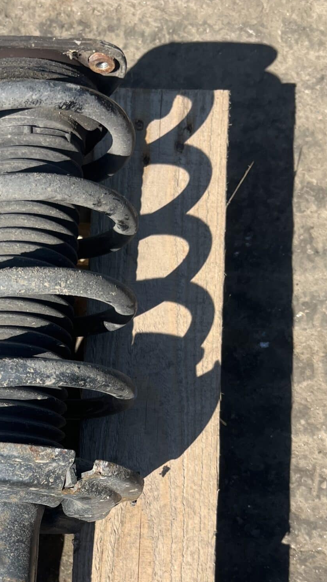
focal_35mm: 49
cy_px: 474
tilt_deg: -78.8
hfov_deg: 24.0
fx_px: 756
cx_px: 61
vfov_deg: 40.2
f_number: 1.6
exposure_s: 1/2571
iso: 50
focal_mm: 5.1
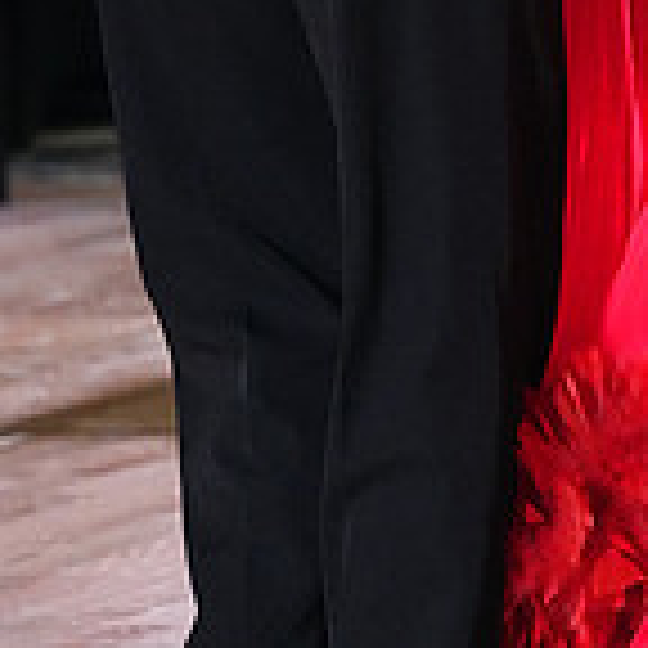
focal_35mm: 684
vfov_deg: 2.6
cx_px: 655
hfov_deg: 2.6
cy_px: -405
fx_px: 14486
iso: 10000
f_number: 5.6
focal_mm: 200
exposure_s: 1/400
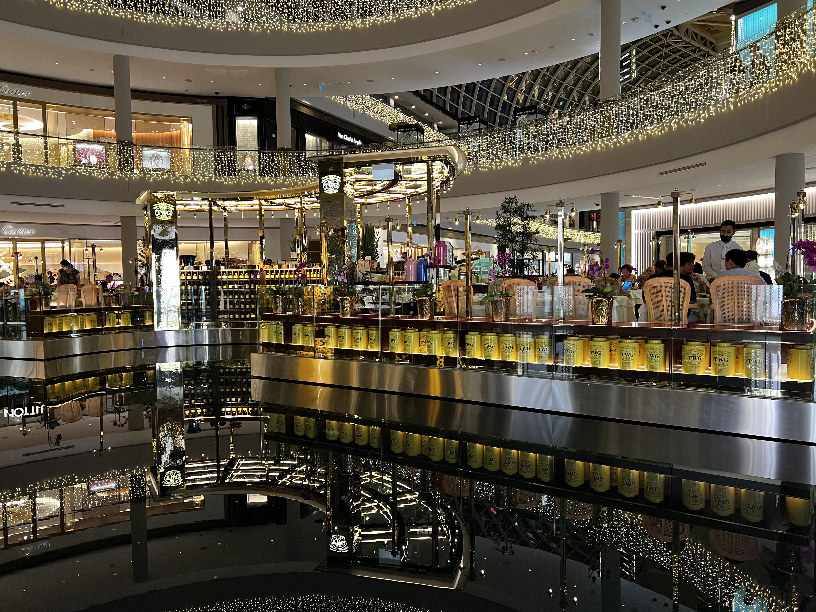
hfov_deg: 67.3
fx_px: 613
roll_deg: +1.1
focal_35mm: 26
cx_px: 408
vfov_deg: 53.1
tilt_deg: -3.3
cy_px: 306
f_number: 1.5
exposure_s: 1/50
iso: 100
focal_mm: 5.7
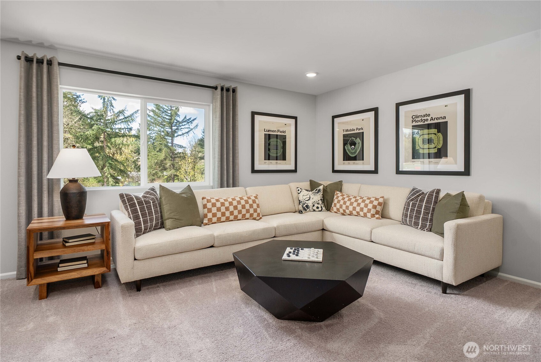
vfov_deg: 67.4
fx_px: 271
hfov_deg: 90.0
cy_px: 181
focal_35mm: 18
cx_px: 270
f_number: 7.1
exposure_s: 1/10
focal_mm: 18
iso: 1000
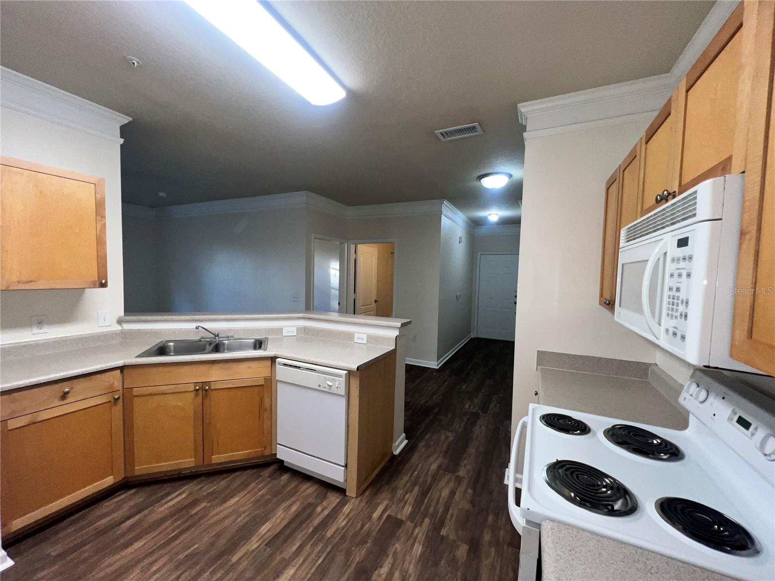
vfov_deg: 89.9
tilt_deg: -4.1
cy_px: 290
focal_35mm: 13
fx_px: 291
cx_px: 388
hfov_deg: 106.2
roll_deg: -1.5
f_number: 1.8
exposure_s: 1/71
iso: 64
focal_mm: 1.57
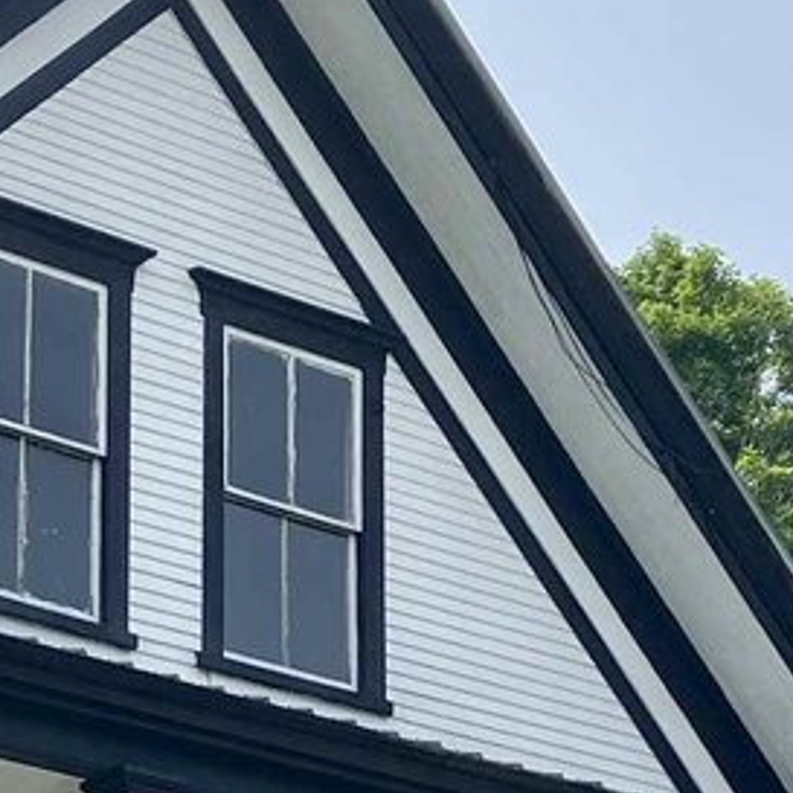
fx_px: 3758
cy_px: 1243
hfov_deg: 12.0
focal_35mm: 145
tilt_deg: +11.1
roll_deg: +0.7
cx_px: 163
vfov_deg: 11.5
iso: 32
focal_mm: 3.99
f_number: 1.8
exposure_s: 1/1389
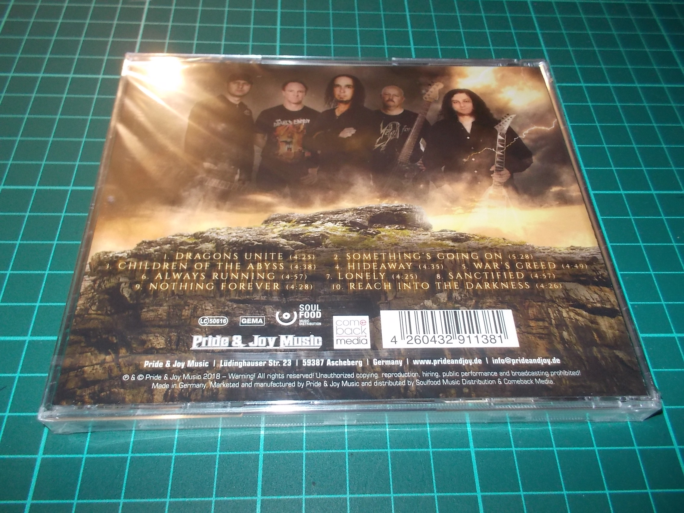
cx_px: 342
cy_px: 256
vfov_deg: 48.2
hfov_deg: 61.7
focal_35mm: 29
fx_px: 573
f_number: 3.3
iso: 200
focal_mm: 4.1
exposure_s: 1/30
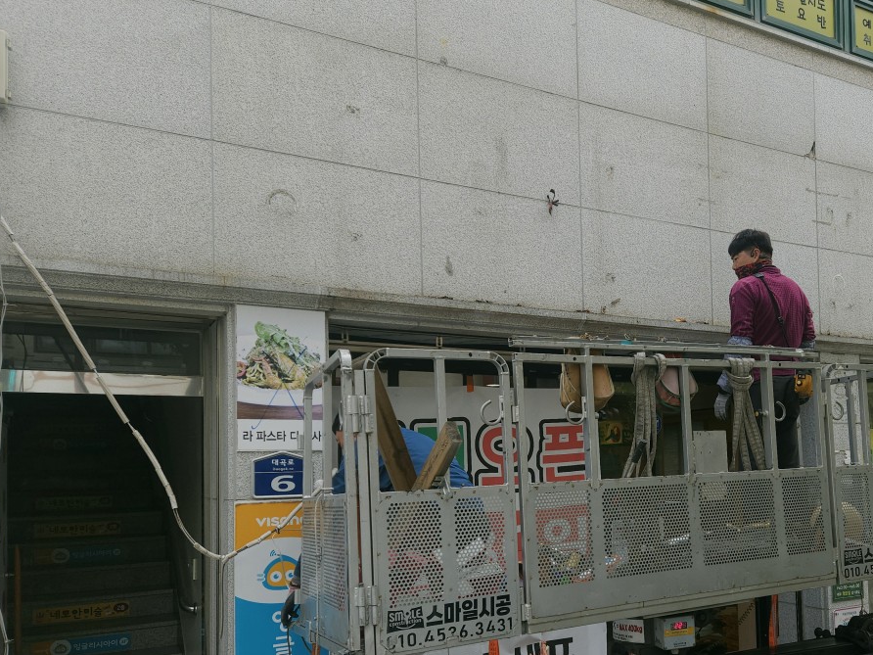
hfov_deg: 53.9
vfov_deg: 42.4
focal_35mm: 33
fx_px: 832
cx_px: 602
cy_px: 439
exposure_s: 1/143
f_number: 1.8
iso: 50
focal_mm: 5.4
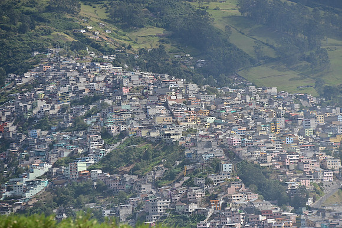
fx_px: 1899
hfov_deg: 10.3
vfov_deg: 6.9
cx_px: 171
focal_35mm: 200
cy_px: 114
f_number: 6.3
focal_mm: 200
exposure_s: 1/2000
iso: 200
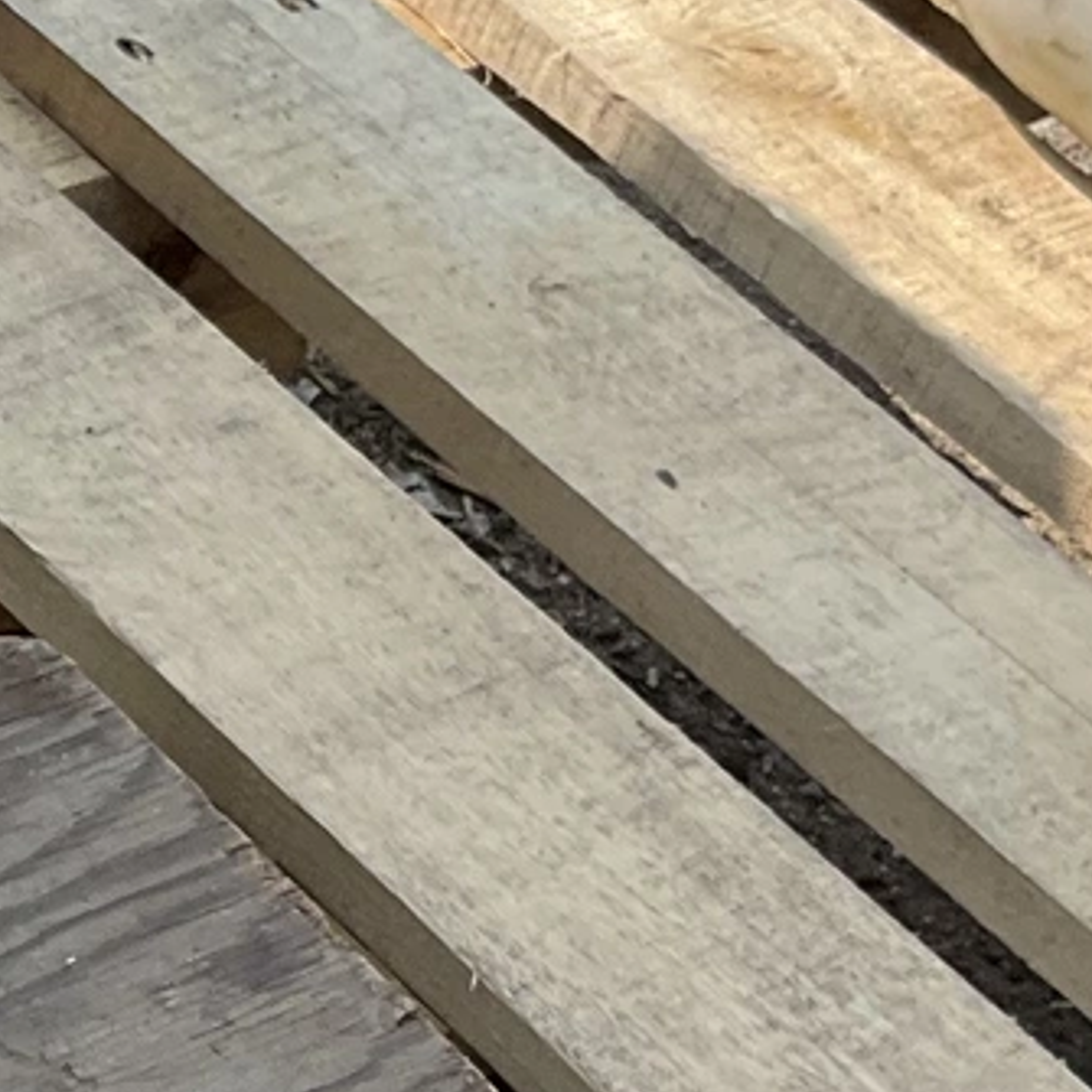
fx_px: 5461
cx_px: -688
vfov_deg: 11.4
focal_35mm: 153
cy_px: 349
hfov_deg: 10.9
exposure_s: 1/997
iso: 25
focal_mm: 3
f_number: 1.8
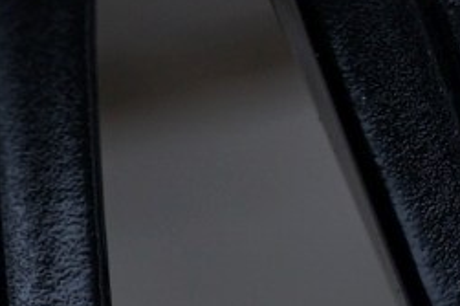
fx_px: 5069
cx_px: -546
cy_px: 267
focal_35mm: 397
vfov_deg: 3.5
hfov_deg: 5.1
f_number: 7.1
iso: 250
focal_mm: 52
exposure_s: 1/125
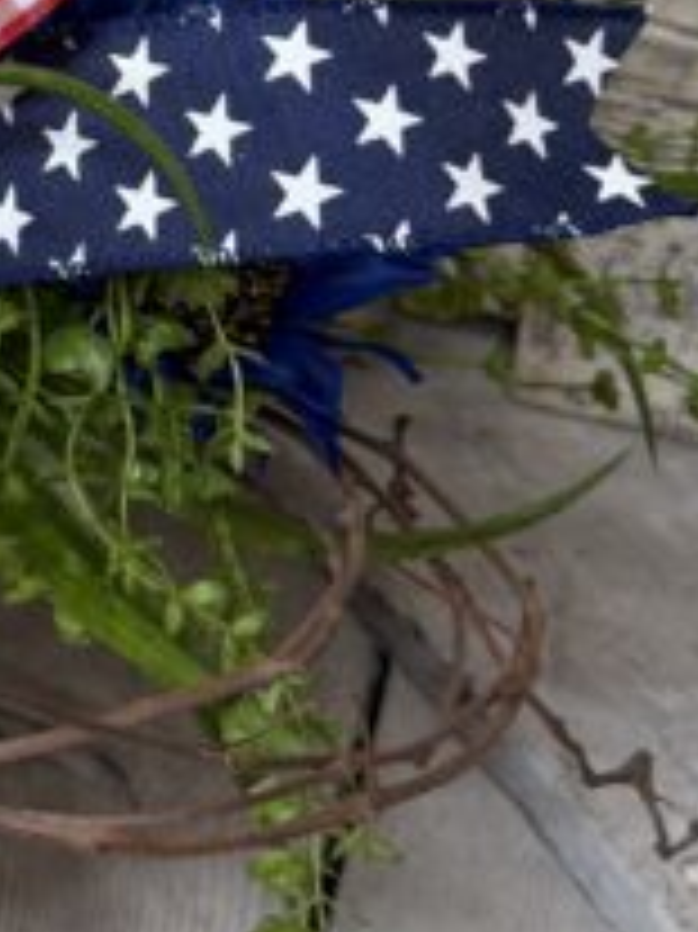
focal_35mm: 119
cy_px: -207
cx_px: -378
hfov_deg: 11.8
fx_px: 3203
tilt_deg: -25.6
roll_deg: -1.1
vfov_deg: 15.9
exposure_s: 1/161
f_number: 1.78
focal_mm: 6.76
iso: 64
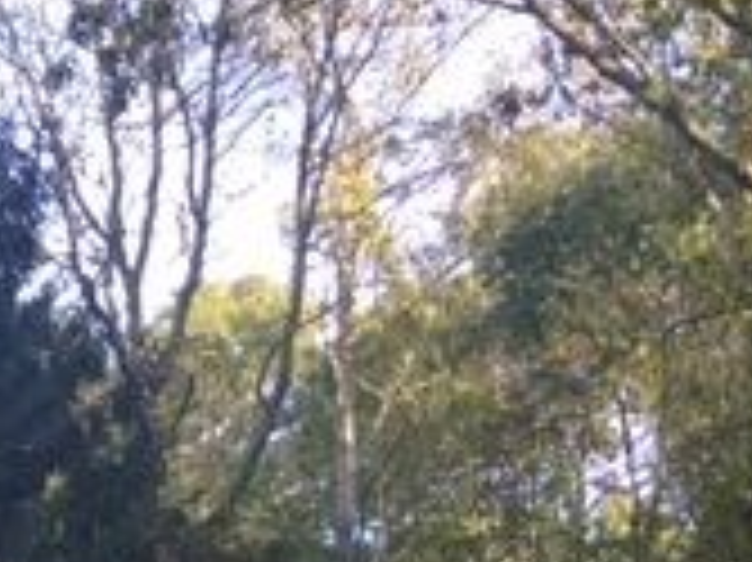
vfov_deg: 12.3
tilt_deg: +8.6
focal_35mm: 111
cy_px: 980
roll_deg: -2.2
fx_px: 2410
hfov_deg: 16.1
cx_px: -401
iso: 25
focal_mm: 4.15
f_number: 2.2
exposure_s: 1/201
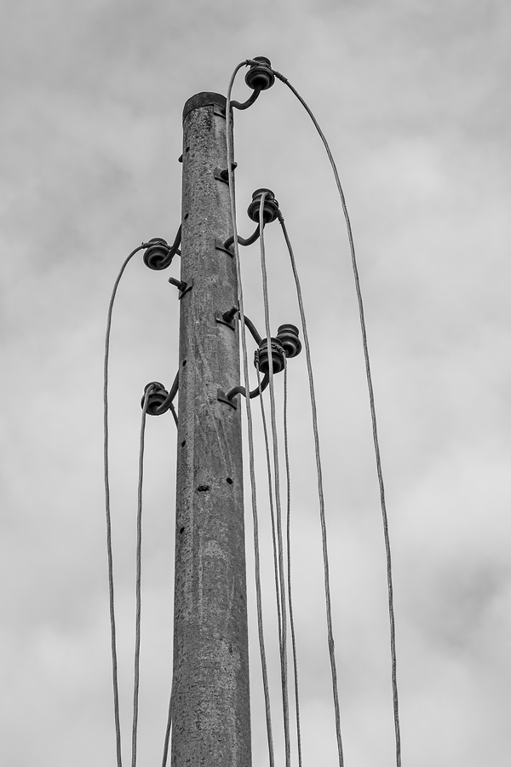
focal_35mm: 105
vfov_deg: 19.5
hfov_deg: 13.0
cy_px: 384
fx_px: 2235
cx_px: 256
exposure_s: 1/250
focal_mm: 70
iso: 200
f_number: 10
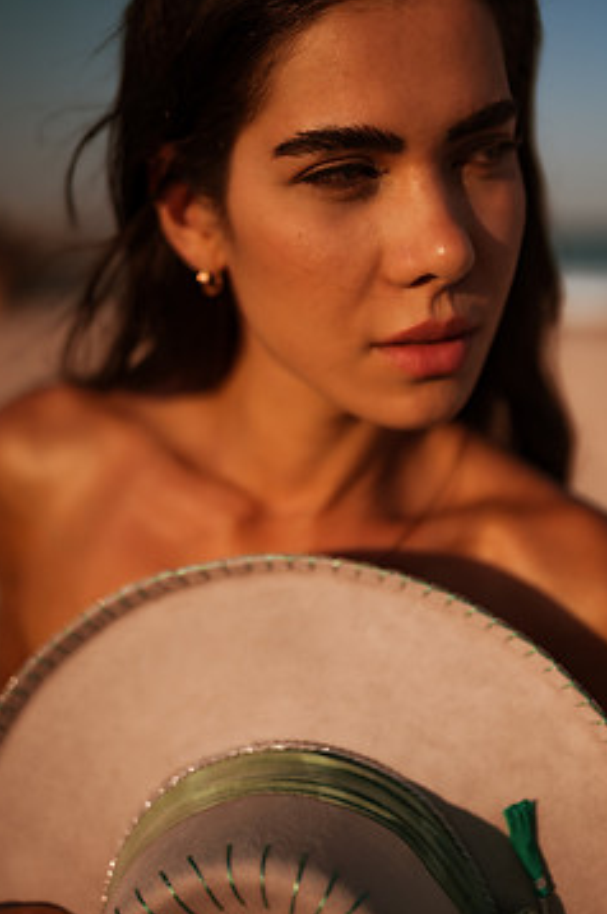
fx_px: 1115
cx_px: 282
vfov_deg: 44.3
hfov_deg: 30.4
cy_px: 370
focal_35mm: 44
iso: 100
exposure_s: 1/8000
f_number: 1.4
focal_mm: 35
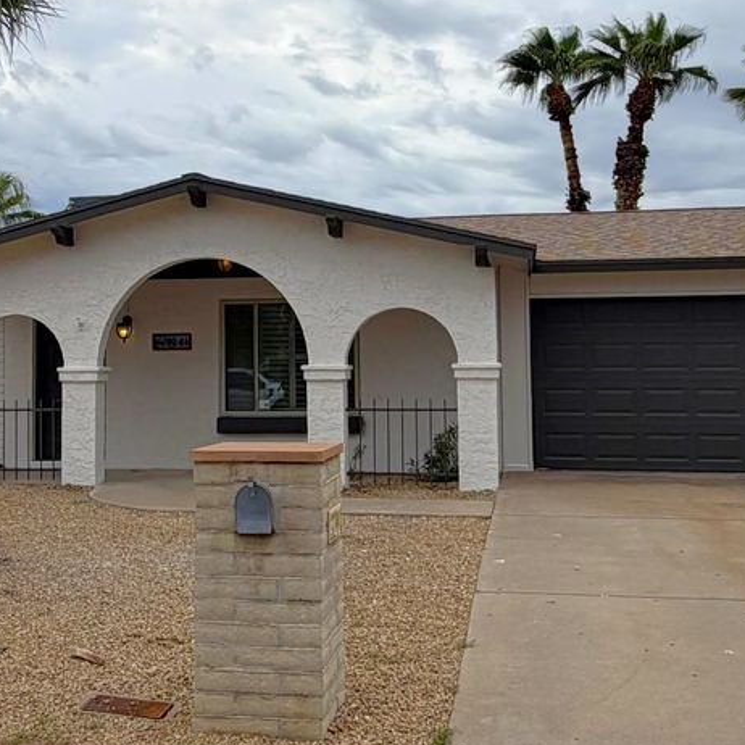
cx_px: 302
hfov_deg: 35.9
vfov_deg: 35.8
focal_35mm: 47
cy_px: 276
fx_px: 1144
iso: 20
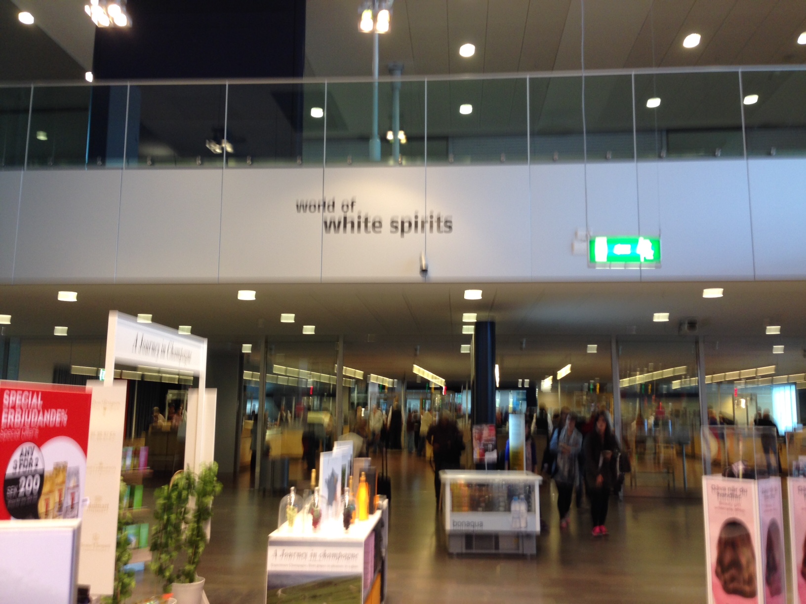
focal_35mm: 33
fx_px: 768
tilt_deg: +6.6
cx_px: 403
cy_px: 302
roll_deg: -0.3
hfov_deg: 55.4
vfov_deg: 42.9
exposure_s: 1/20
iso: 64
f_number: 2.4
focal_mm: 4.12
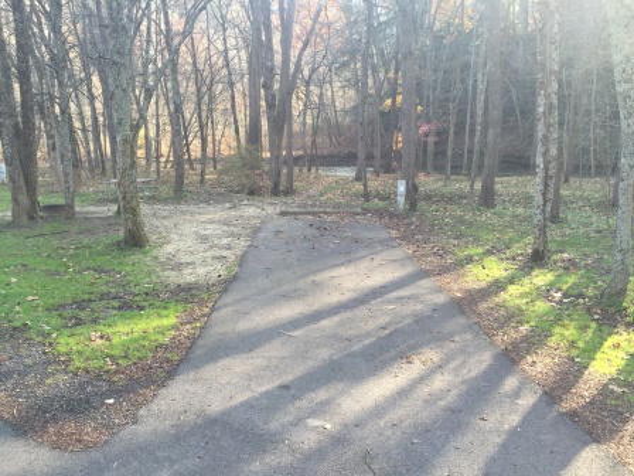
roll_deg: +0.6
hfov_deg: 61.7
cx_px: 317
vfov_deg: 48.2
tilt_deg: -10.2
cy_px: 238
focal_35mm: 29
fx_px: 531
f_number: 2.2
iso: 32
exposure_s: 1/120
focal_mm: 4.15
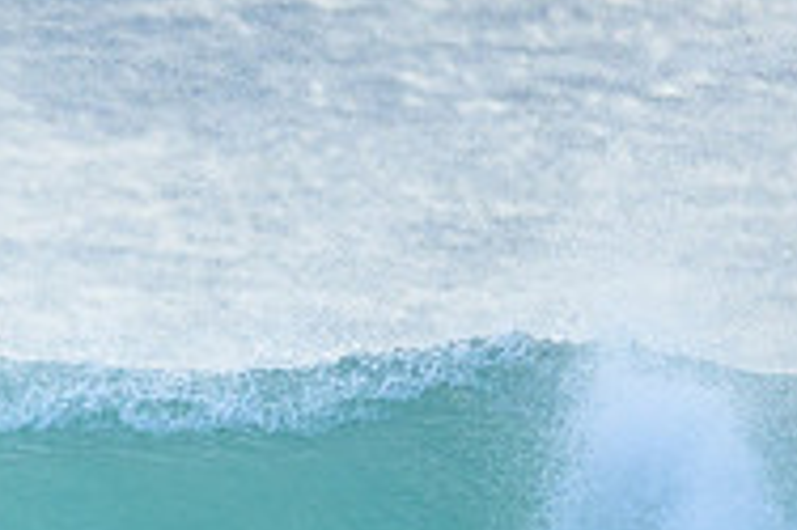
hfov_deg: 0.8
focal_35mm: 2471
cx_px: -178
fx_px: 54656
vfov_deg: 0.6
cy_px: 748
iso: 1600
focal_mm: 800
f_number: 6.3
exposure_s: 1/2500
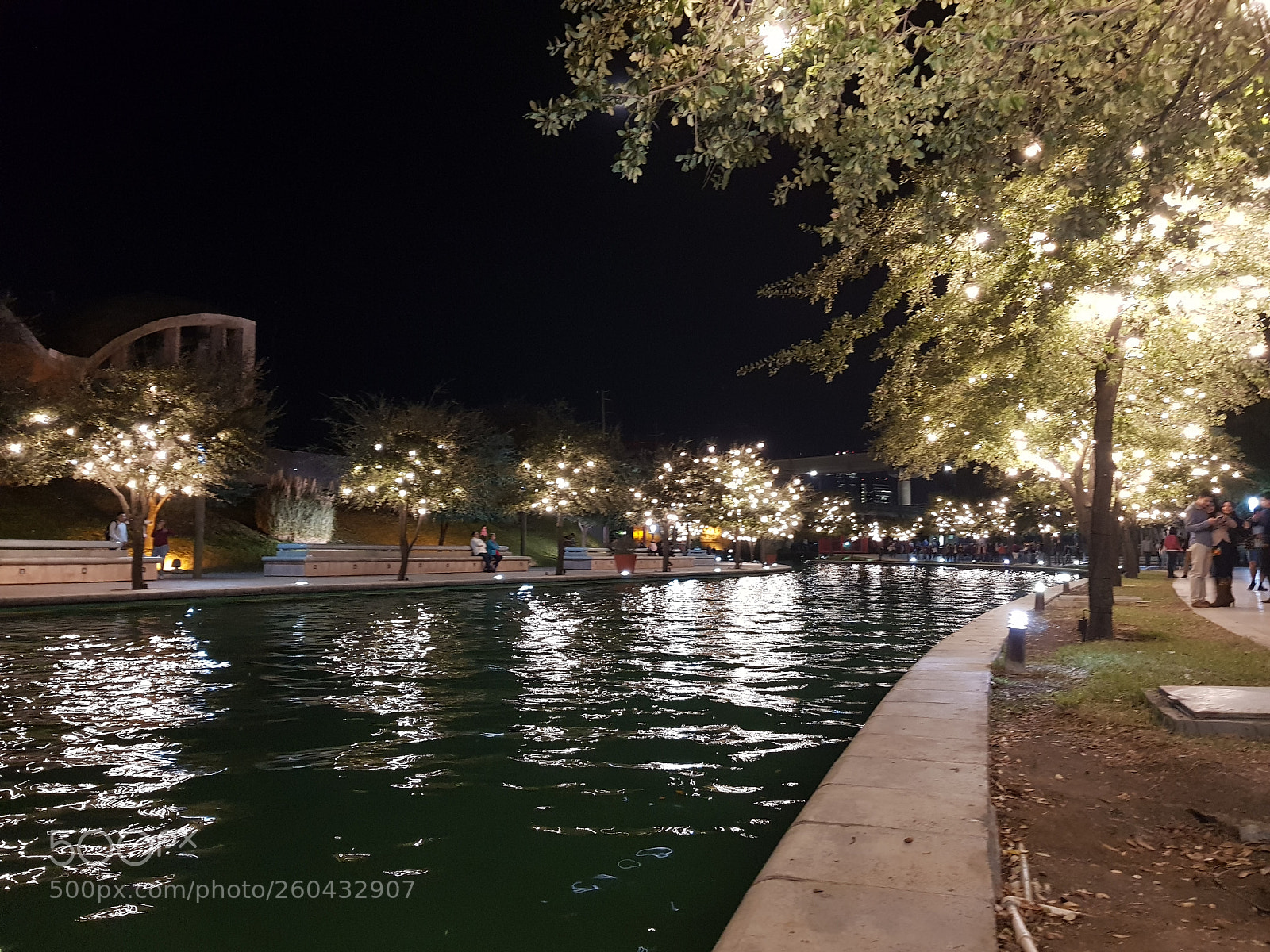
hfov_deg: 67.3
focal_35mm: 26
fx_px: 954
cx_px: 635
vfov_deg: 53.1
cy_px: 476
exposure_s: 1/10
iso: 200
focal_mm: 4.2
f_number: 1.7
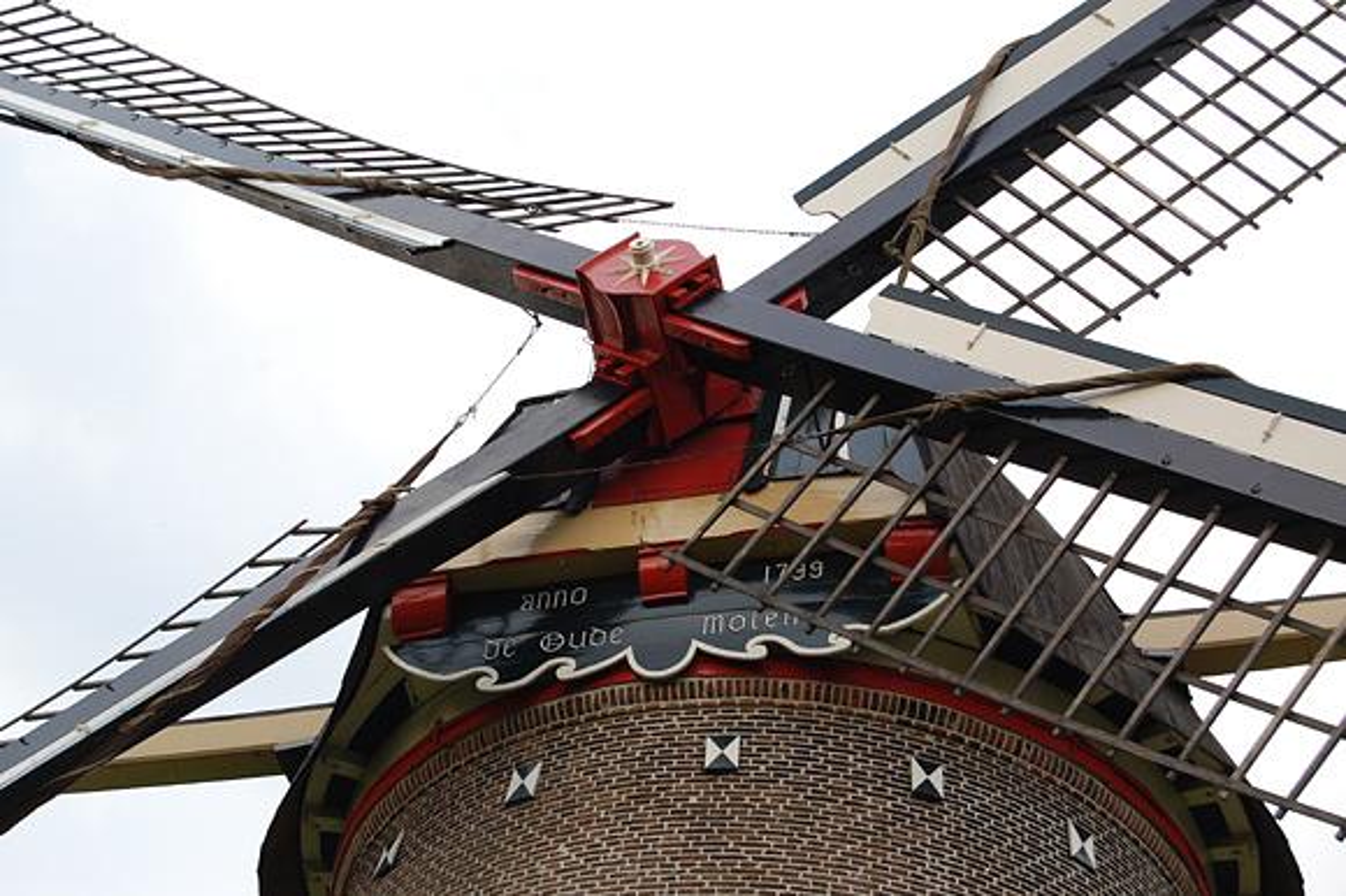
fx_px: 3083
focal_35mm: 82
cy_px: 448
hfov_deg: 24.6
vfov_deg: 16.5
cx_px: 673
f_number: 9
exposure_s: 1/160
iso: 400
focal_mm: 55
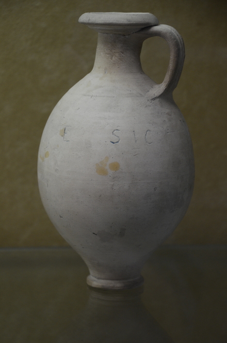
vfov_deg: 15.9
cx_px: 114
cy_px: 172
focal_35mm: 129
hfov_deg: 10.6
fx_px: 1225
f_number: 5.6
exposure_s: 1/160
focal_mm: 86
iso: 1000
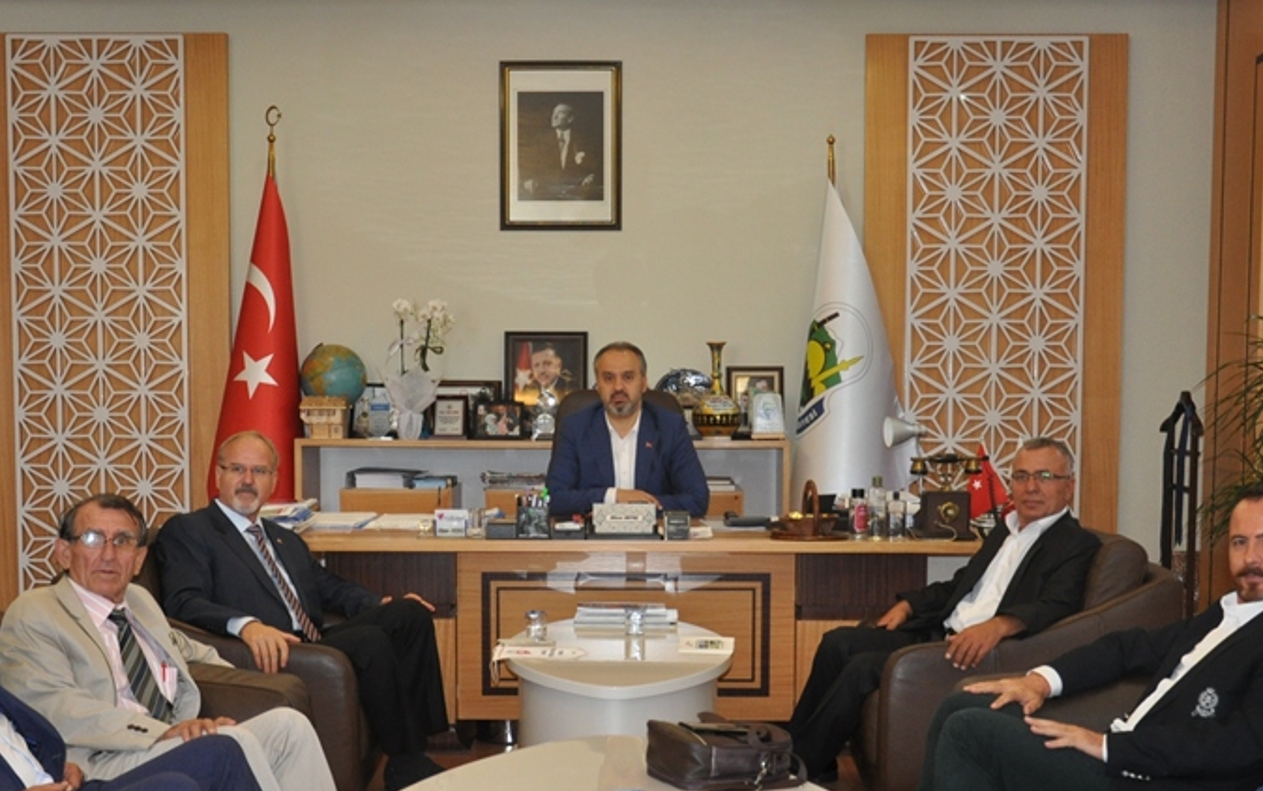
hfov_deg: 39.6
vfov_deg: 25.2
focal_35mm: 51
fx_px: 1756
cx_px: 622
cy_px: 540
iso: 800
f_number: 4
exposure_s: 1/60
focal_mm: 22
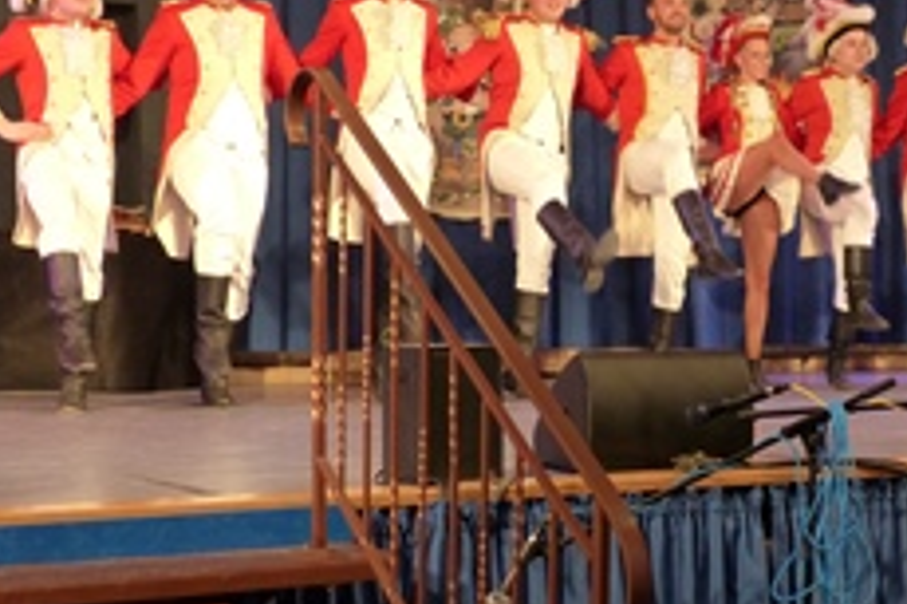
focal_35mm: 76
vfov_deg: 17.9
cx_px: 682
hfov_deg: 26.3
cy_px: 257
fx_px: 1913
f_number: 2.8
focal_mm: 7.6
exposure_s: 1/60
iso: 400
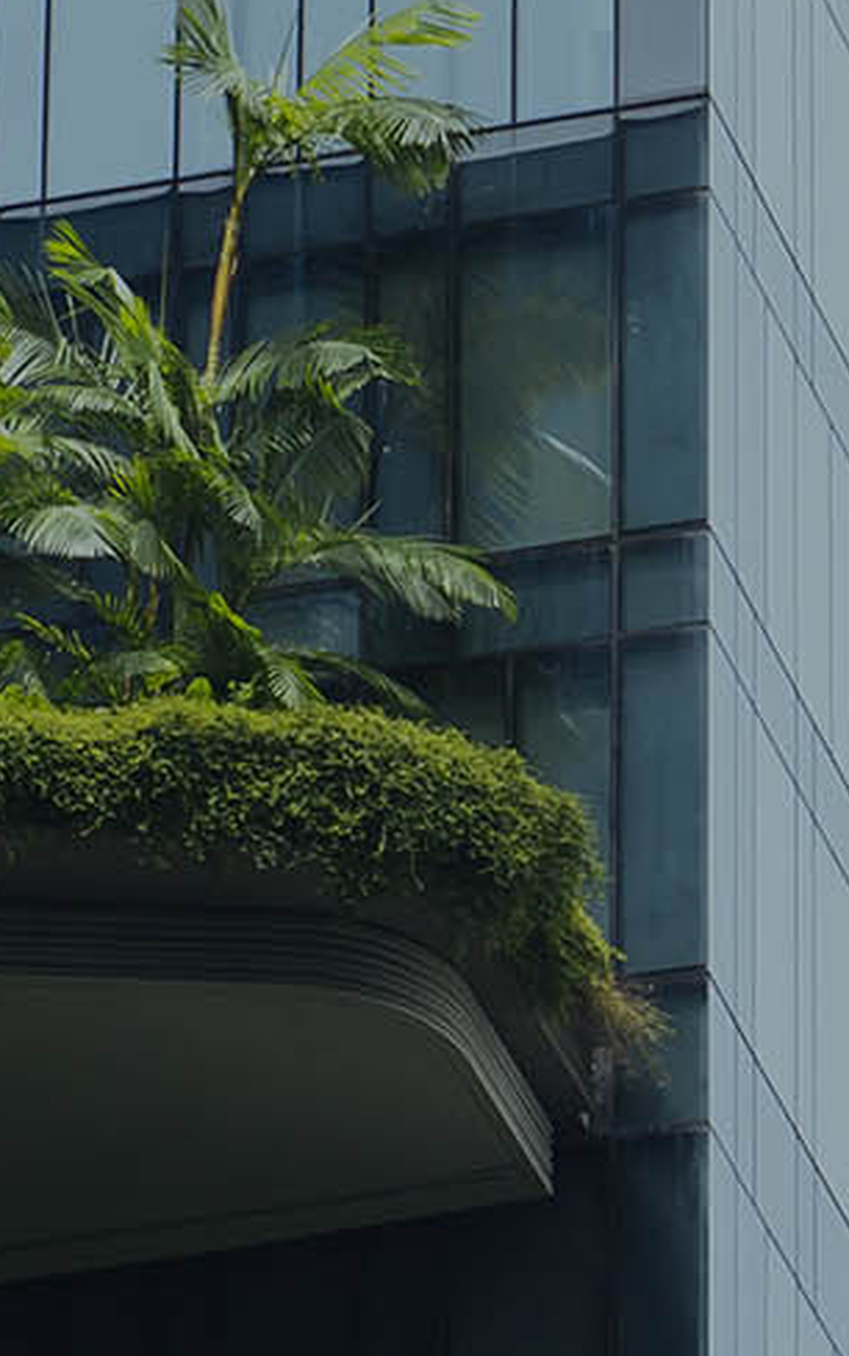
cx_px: 1360
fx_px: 15535
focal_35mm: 420
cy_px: 1539
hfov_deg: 3.1
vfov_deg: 5.0
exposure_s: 1/400
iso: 200
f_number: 8
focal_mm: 70
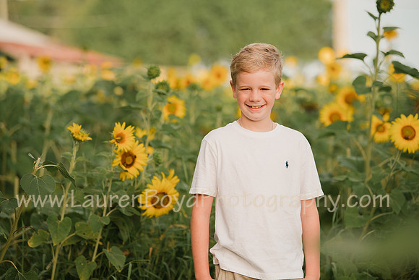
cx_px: 210
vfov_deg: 10.6
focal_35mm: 130
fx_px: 1513
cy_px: 140
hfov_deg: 15.8
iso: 100
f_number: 2.8
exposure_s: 1/400
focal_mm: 130
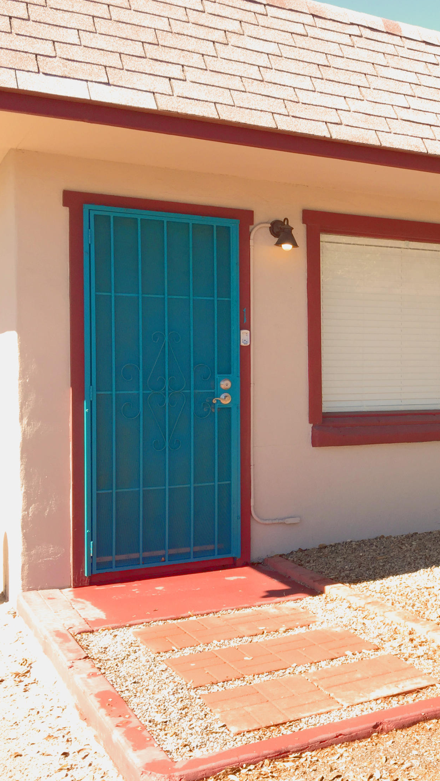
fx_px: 892
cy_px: 397
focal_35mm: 43
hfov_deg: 26.1
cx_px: 455
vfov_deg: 47.4
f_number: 2.2
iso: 32
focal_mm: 4.2
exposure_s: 1/425
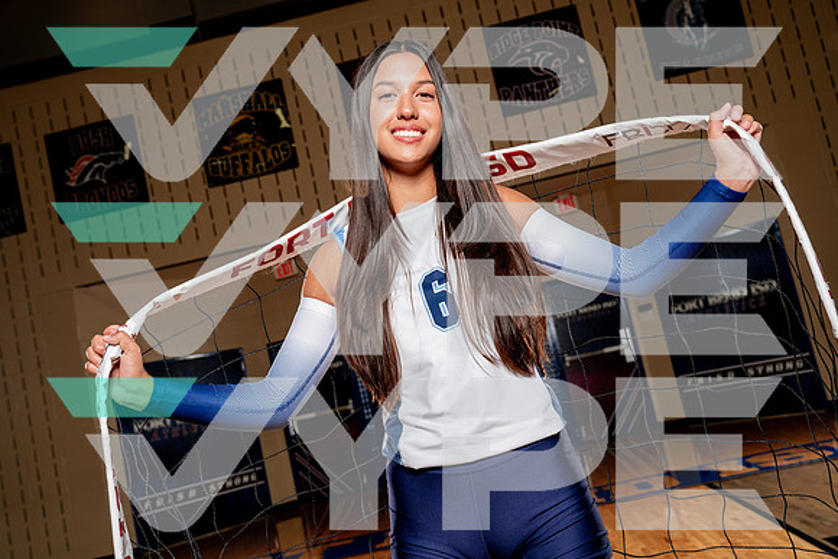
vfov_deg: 36.0
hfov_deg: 51.9
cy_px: 280
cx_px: 419
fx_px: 861
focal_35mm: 37
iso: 200
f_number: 5.6
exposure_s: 1/250
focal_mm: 37
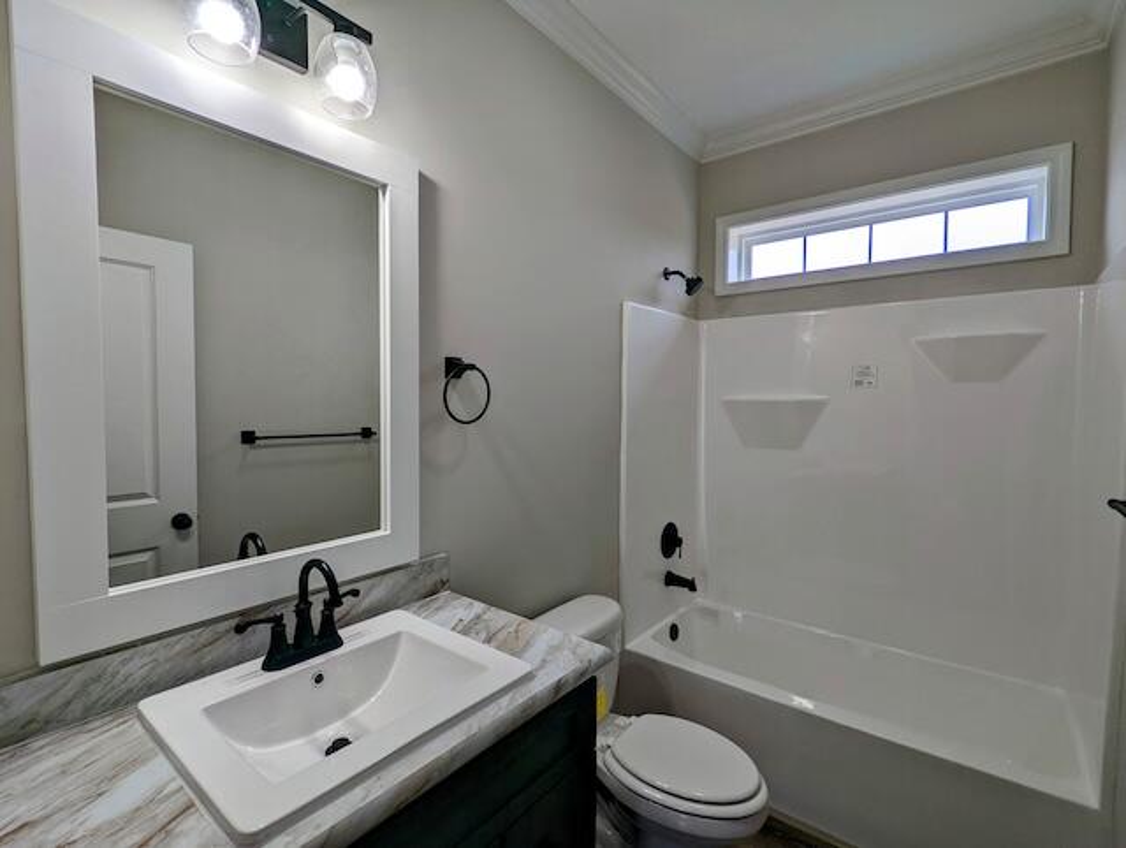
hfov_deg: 94.4
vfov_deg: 78.3
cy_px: 424
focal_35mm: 16
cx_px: 563
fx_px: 521
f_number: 2.2
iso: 54
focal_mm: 2.35
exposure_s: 1/149
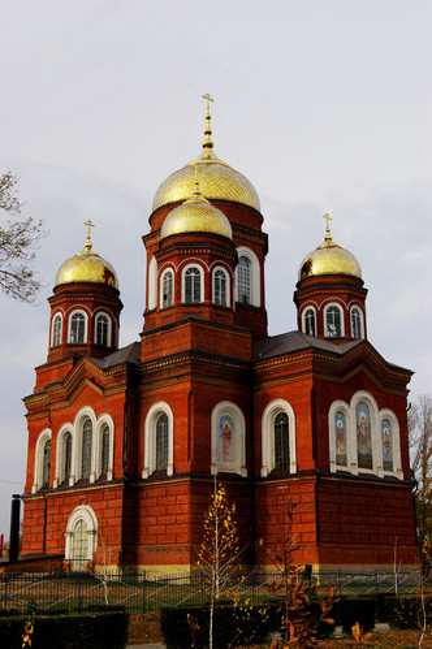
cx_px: 216
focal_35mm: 50
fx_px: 892
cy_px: 324
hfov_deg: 27.2
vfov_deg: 40.0
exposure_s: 1/250
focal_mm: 33
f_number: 11
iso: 400
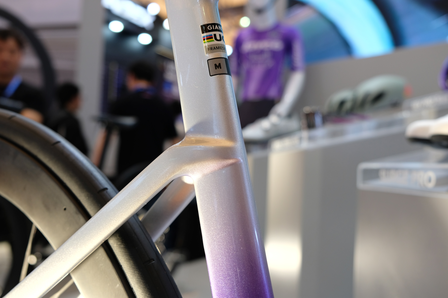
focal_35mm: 32
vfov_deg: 41.1
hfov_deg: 58.7
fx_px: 398
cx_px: 224
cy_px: 149
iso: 400
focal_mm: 21.4
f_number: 4
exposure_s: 1/85
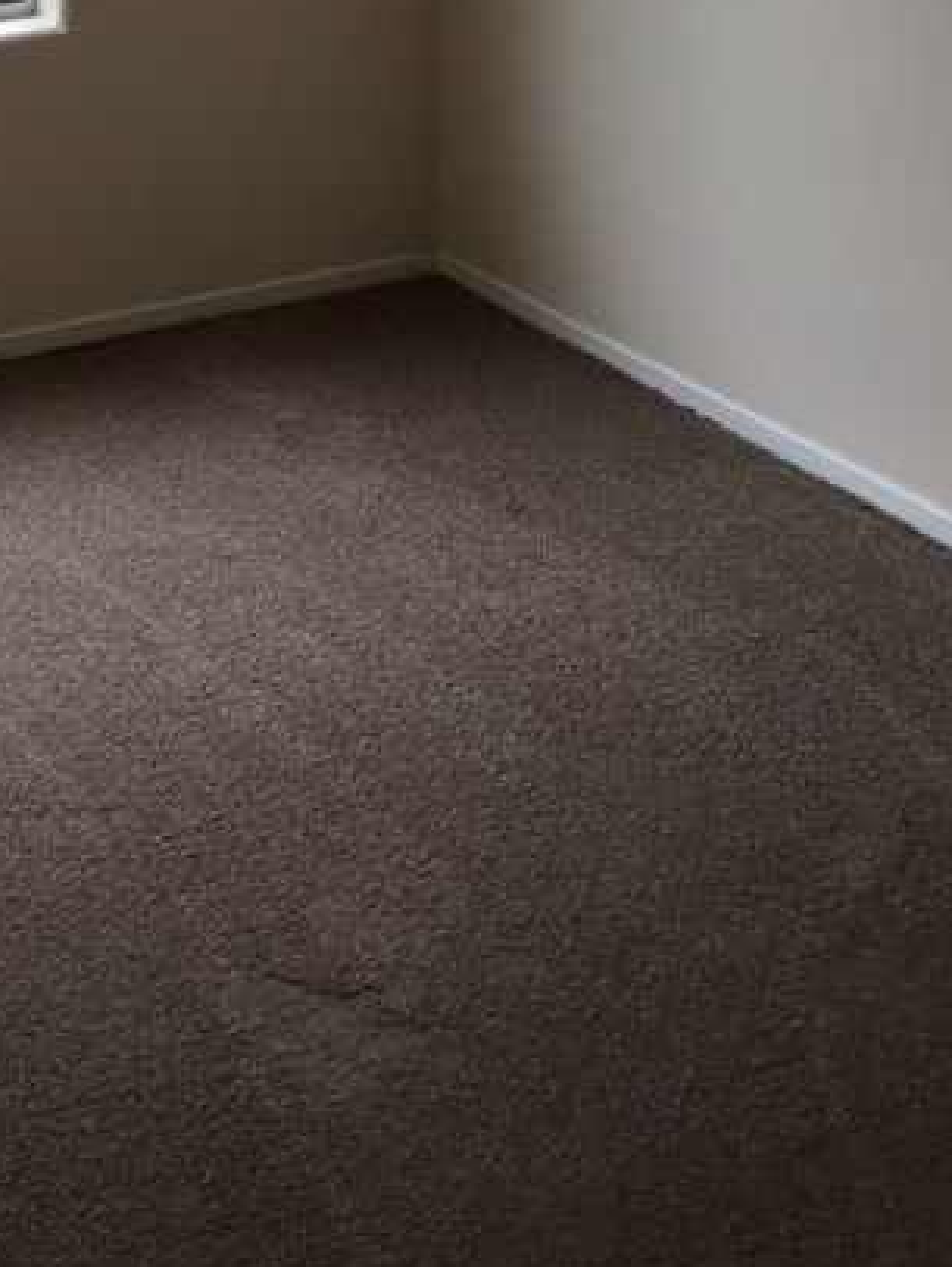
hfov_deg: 19.3
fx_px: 2674
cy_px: -217
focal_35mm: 73
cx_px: -119
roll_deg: +0.1
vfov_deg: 24.4
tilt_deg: -9.8
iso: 40
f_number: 2.2
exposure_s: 1/60
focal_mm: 4.15
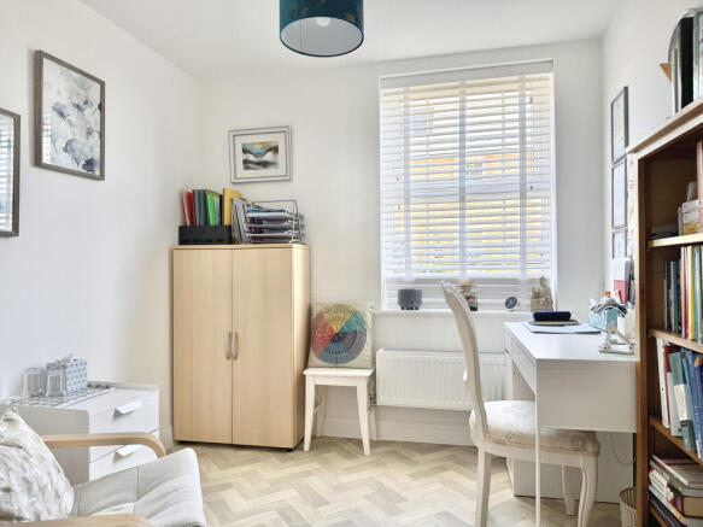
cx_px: 352
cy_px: 264
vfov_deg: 56.8
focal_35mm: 24
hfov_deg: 71.6
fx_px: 487
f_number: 1.78
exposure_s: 1/201
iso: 125
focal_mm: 6.76
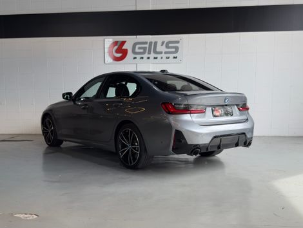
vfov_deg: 56.9
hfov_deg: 71.5
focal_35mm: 24
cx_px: 152
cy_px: 114
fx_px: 210
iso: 100
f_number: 1.78
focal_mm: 6.76
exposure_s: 1/427
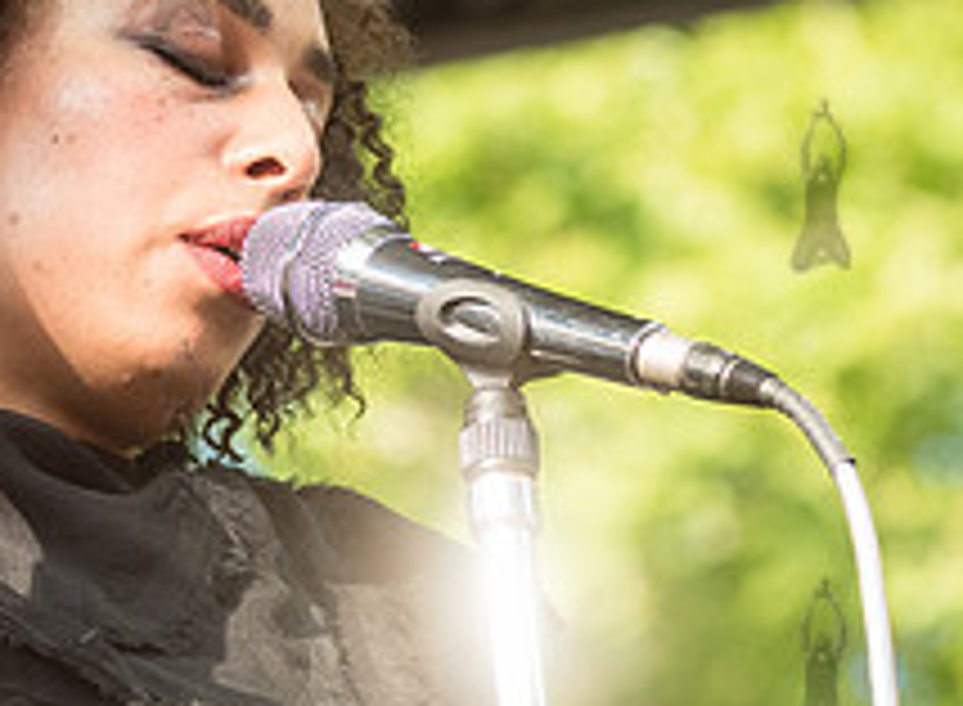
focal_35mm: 327
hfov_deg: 6.1
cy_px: 316
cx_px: 394
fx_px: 9026
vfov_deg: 4.5
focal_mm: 100
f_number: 4.5
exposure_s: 1/800
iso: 800
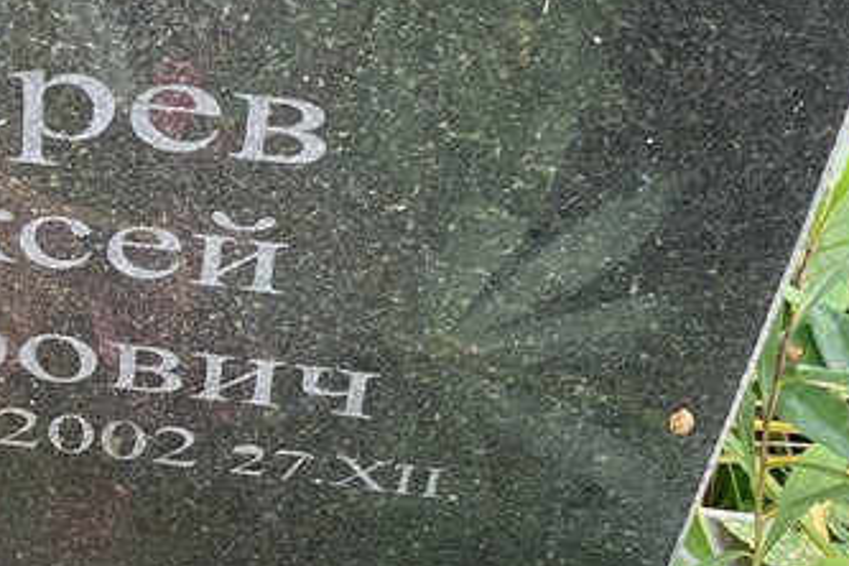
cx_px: -71
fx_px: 3066
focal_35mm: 130
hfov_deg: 15.4
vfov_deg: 10.5
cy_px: 303
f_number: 2
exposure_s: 1/122
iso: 40
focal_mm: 6
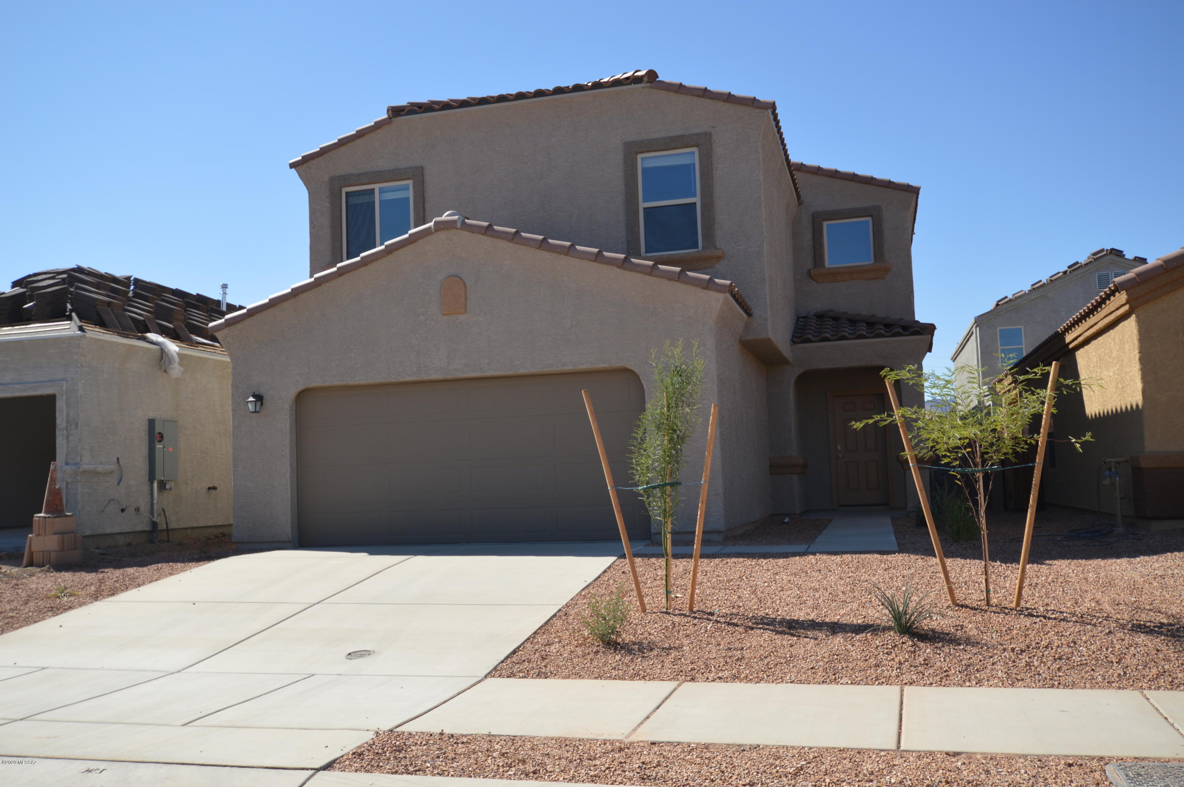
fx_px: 1084
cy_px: 394
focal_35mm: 33
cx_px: 592
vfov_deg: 39.9
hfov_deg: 57.3
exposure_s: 1/200
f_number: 8
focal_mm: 22
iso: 100
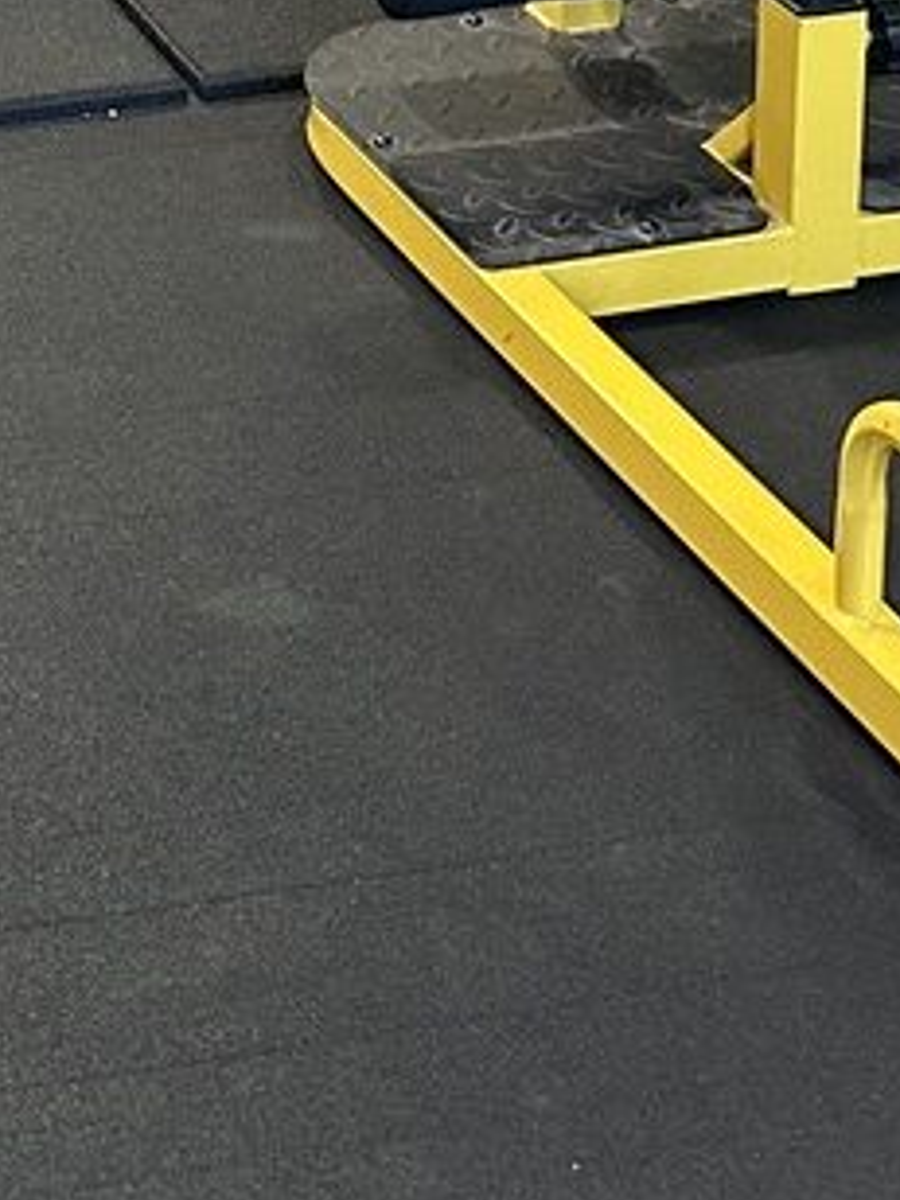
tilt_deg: -8.3
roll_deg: -0.2
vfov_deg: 14.9
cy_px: -1169
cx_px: -405
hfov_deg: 12.9
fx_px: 3779
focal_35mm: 109
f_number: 1.78
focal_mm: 6.86
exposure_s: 1/50
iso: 320
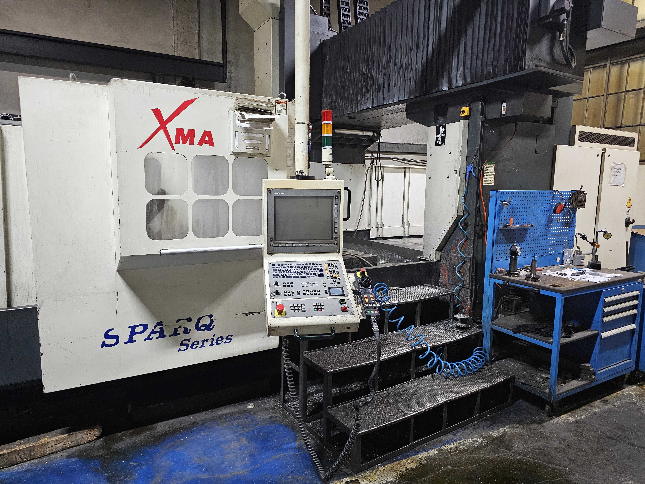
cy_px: 242
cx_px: 322
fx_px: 429
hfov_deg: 73.9
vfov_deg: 58.9
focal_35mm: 23
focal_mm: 6.3
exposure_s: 1/50
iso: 640
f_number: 1.7
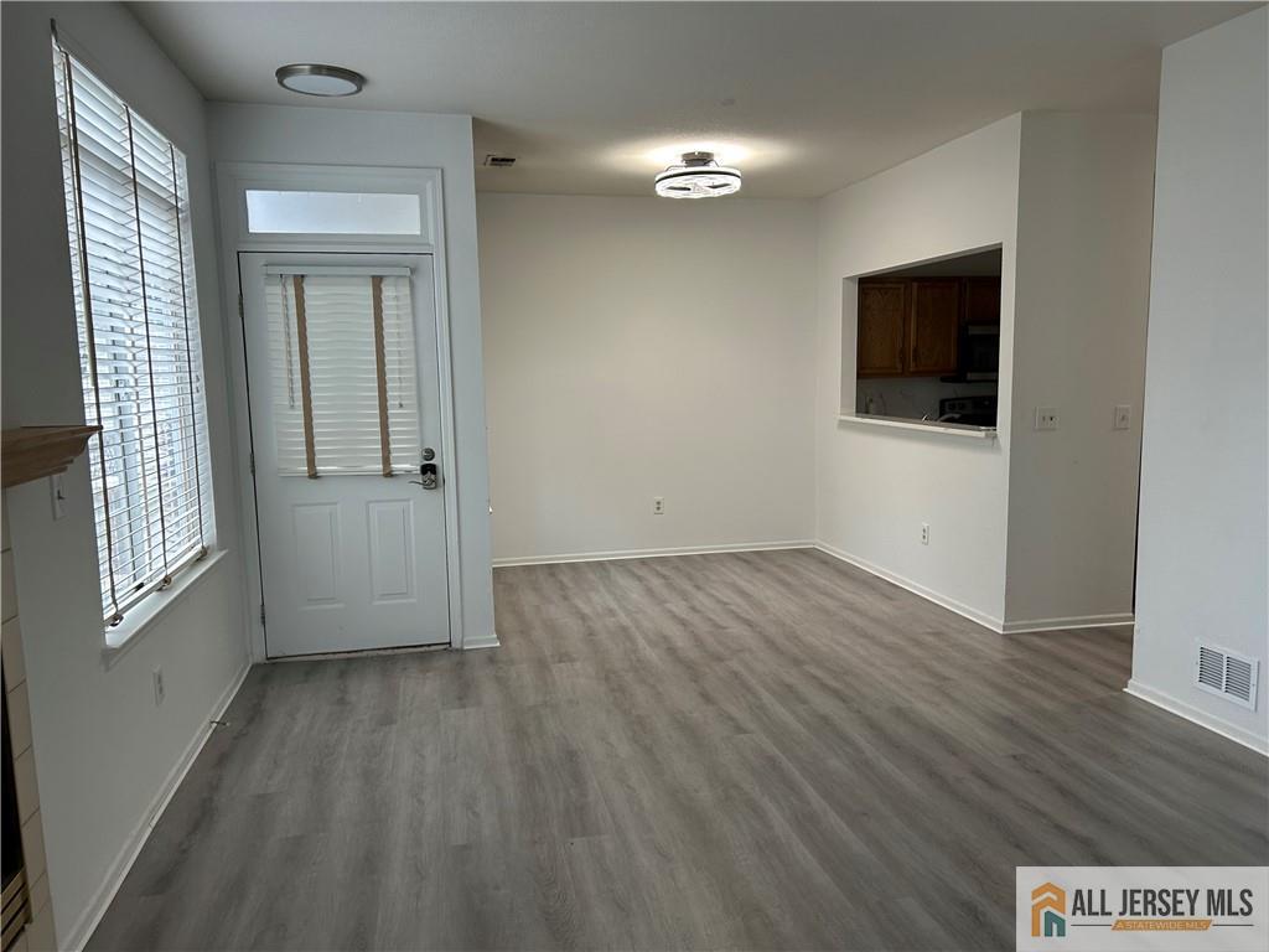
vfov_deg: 53.1
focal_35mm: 26
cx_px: 634
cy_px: 476
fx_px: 953
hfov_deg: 67.3
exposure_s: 1/120
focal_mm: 5.7
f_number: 1.5
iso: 100
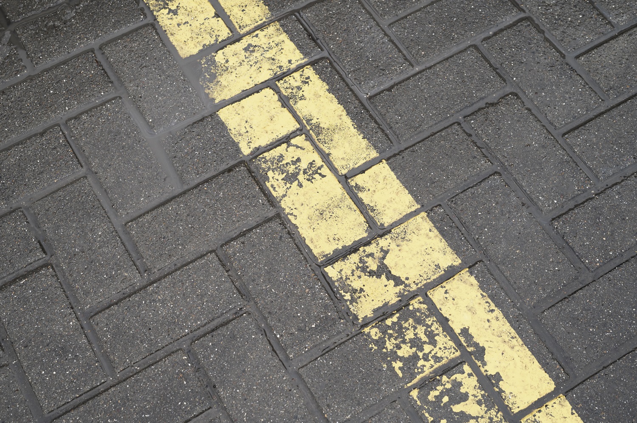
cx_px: 318
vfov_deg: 26.9
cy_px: 212
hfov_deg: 39.6
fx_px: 884
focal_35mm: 50
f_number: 5
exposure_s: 1/400
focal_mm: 50
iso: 400
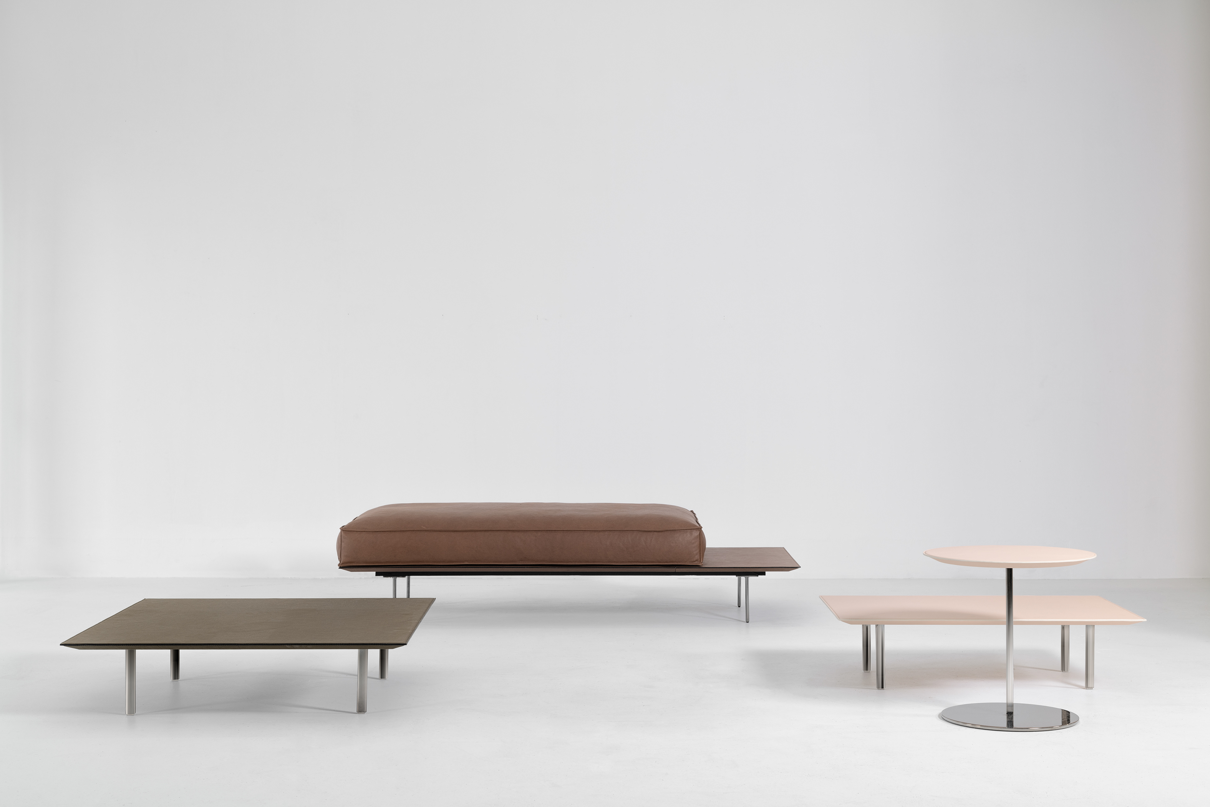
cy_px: 404
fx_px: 1681
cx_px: 605
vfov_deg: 27.0
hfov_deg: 39.6
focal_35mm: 50
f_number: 9.5
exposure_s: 1/2
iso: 50
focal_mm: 50
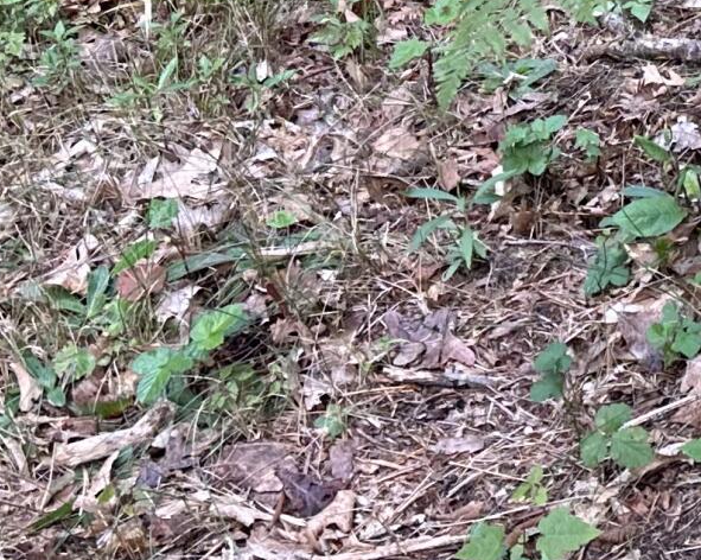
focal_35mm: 119
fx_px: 2467
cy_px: -447
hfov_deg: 15.0
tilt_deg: -18.3
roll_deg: +3.0
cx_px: 1039
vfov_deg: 11.9
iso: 64
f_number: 1.78
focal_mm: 6.86
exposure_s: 1/134
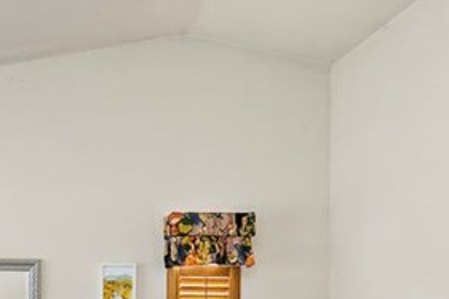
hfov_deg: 34.4
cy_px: 338
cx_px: -27
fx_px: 636
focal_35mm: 51
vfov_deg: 24.5
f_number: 10
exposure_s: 1/25
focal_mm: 14
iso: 500
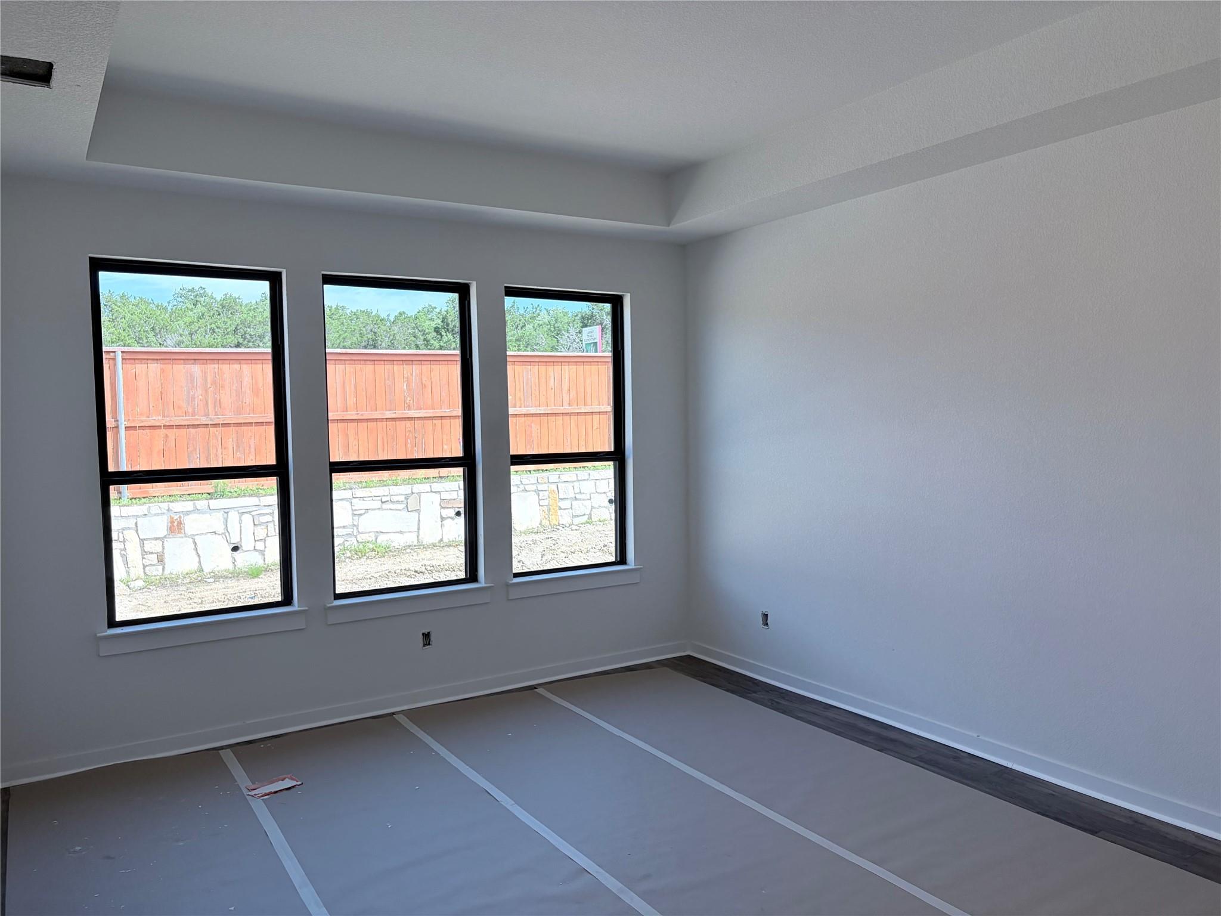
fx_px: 917
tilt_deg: -1.3
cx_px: 610
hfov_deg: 67.3
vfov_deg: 53.1
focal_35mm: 26
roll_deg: +1.5
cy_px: 458
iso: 64
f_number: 1.6
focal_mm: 5.96
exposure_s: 1/623
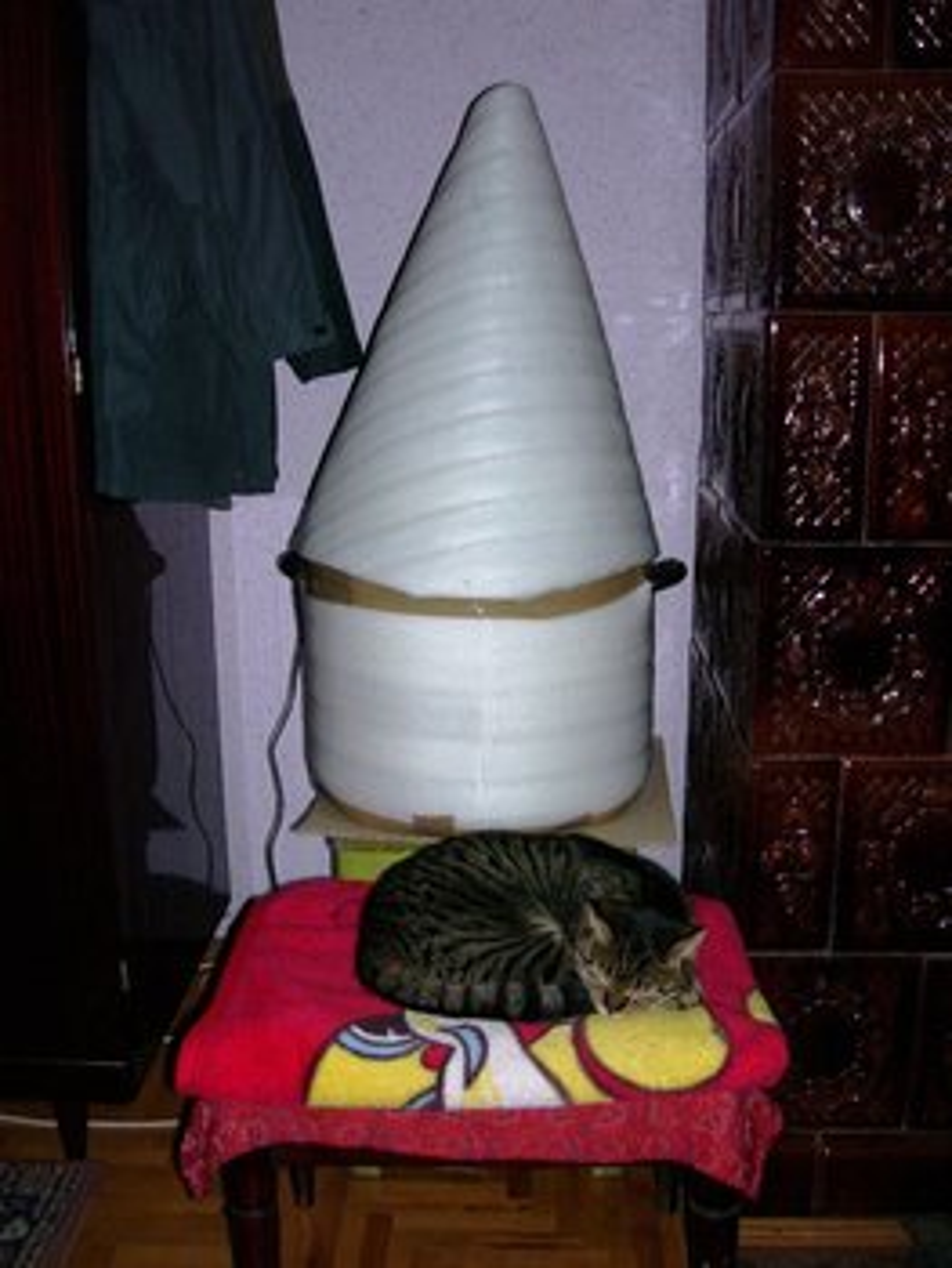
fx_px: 1245
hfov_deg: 41.8
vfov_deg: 53.9
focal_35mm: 34
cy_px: 634
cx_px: 476
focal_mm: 5.6
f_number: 2.7
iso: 125
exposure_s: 1/60
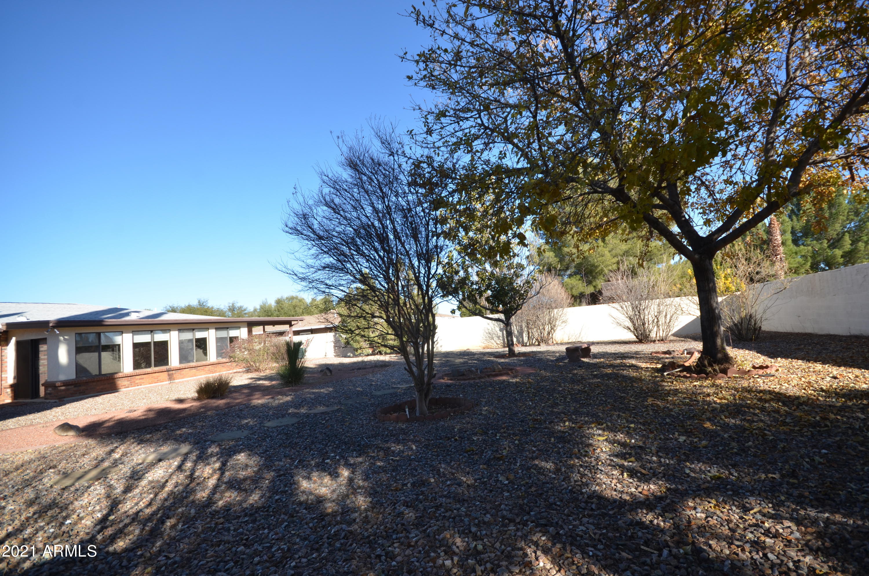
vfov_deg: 77.1
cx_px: 434
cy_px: 288
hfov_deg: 100.5
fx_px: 361
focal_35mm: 15
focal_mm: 10
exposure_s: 1/250
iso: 160
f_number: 8
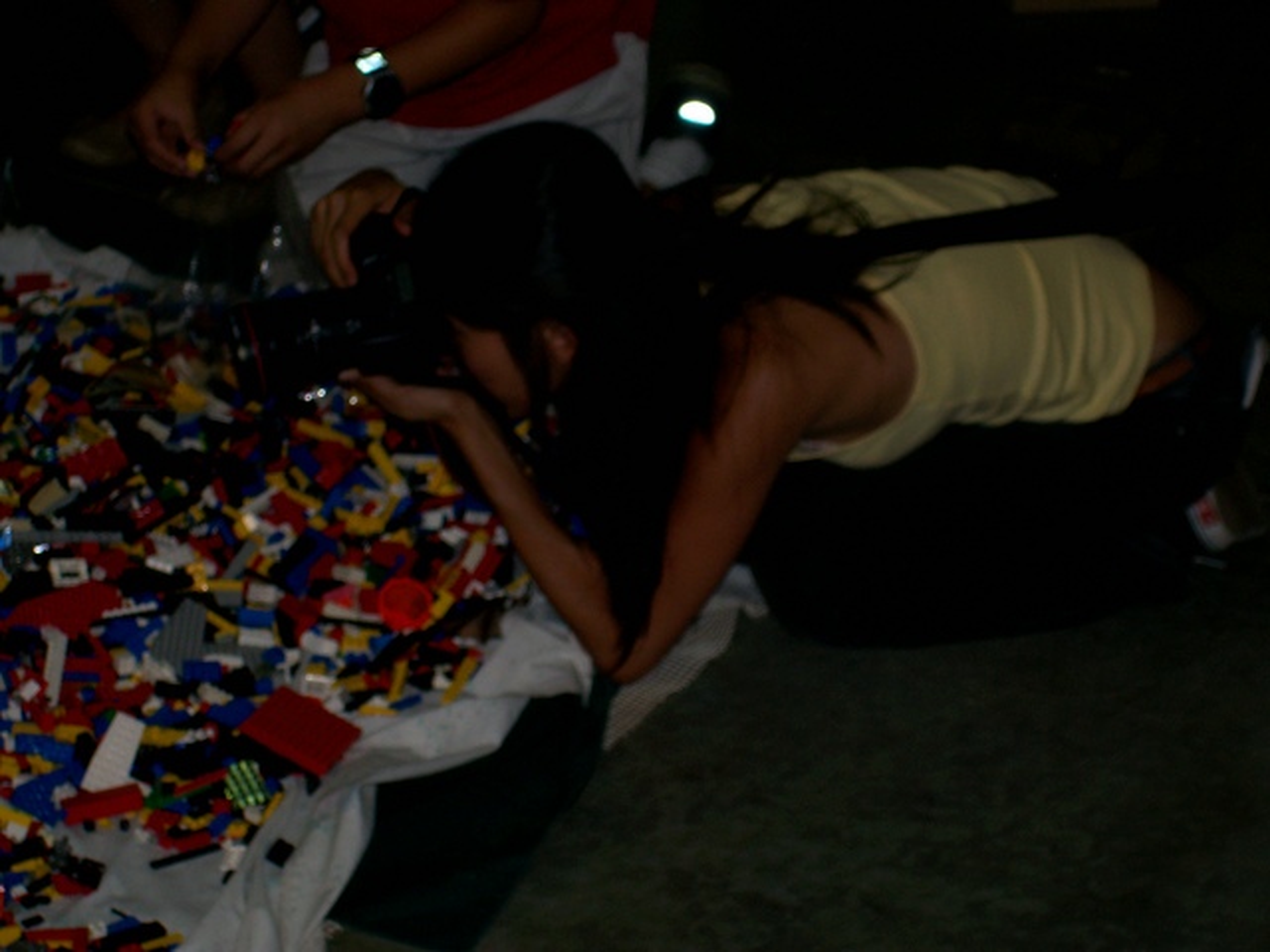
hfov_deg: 19.3
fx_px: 3742
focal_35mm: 102
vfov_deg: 14.5
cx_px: 635
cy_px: 476
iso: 80
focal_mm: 16.8
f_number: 4.6
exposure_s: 1/89.8
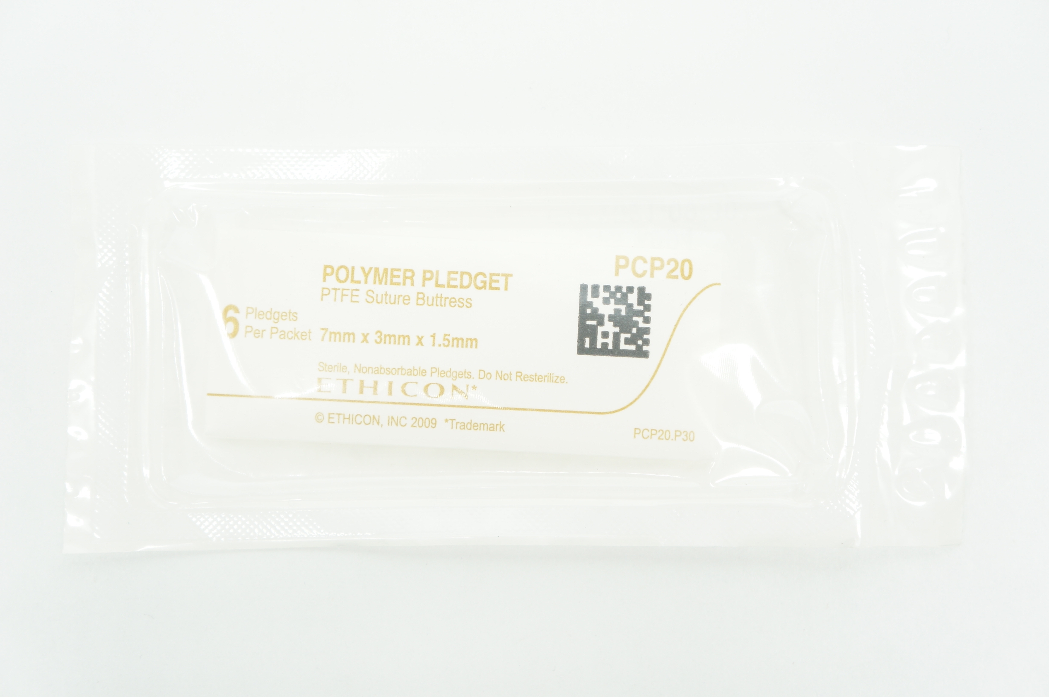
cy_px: 348
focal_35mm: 50
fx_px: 1441
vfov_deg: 27.2
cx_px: 524
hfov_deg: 40.0
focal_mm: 33
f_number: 4.5
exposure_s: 1/60
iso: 400
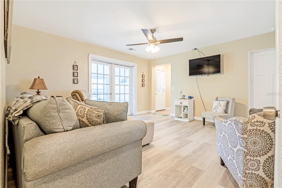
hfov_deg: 95.0
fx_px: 129
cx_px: 141
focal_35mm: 16
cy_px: 94
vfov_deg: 72.0
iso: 250
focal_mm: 11
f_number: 9
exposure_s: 1/100
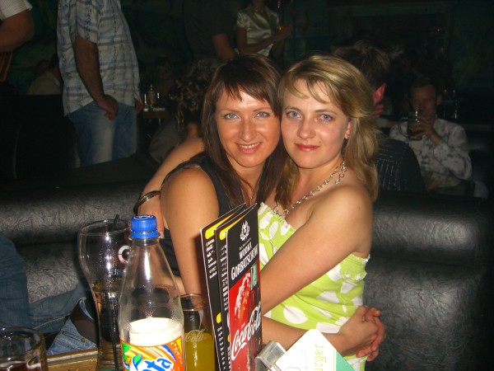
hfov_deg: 49.0
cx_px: 247
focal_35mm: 38
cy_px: 186
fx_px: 542
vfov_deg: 37.7
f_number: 2.8
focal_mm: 7.9
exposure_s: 1/60
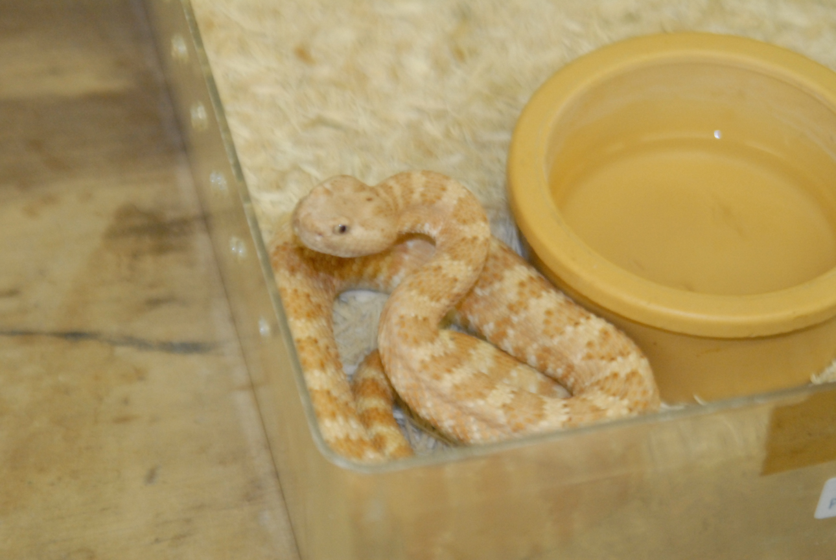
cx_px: 418
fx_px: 2616
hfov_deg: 18.2
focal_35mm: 112
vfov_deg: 12.2
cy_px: 280
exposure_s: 1/50
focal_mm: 75
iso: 1100
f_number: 2.8
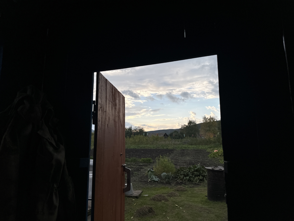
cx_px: 147
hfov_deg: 71.6
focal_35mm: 24
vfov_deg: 56.8
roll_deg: -0.2
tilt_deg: +8.2
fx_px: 204
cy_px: 110
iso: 80
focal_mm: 6.86
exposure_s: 1/2809
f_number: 1.78
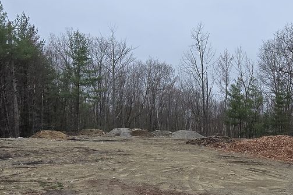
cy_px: 157
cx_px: 191
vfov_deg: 30.4
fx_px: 350
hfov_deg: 44.9
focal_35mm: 43
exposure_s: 1/1279
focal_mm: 2.2
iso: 50
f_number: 2.2
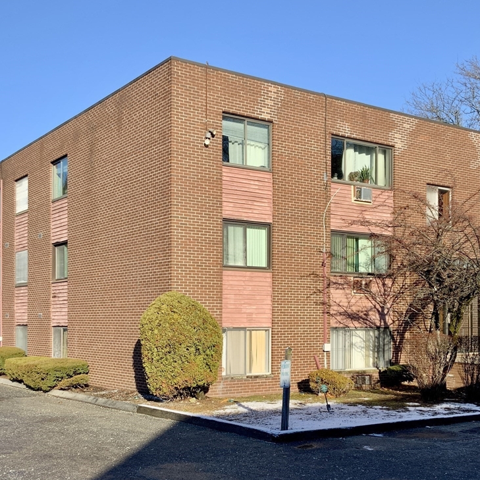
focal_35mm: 36
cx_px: 279
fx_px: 565
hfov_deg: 45.9
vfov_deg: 46.0
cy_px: 244
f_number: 1.8
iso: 16
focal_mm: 3
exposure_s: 1/1195
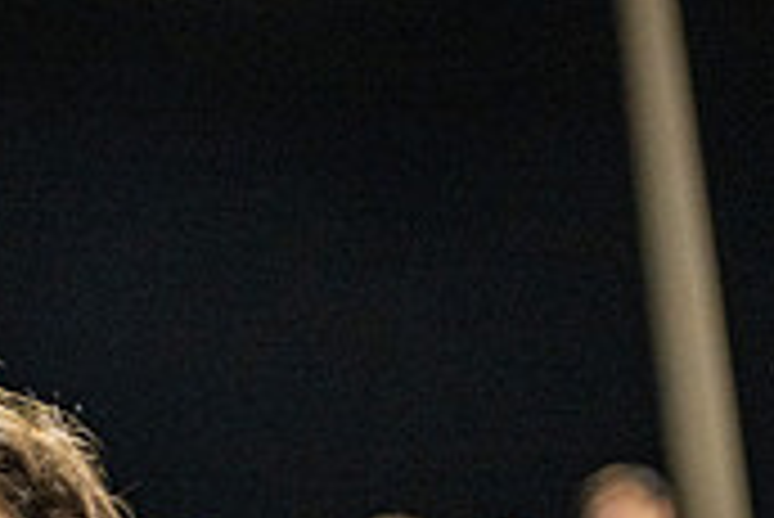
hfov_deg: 23.1
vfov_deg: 15.1
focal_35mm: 81
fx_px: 1743
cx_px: -130
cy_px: 867
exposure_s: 1/500
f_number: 3.2
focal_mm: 24
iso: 2000
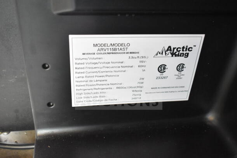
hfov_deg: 51.3
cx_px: 118
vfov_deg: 35.5
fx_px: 247
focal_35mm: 38
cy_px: 79
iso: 5600
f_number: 4
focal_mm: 25
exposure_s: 1/40
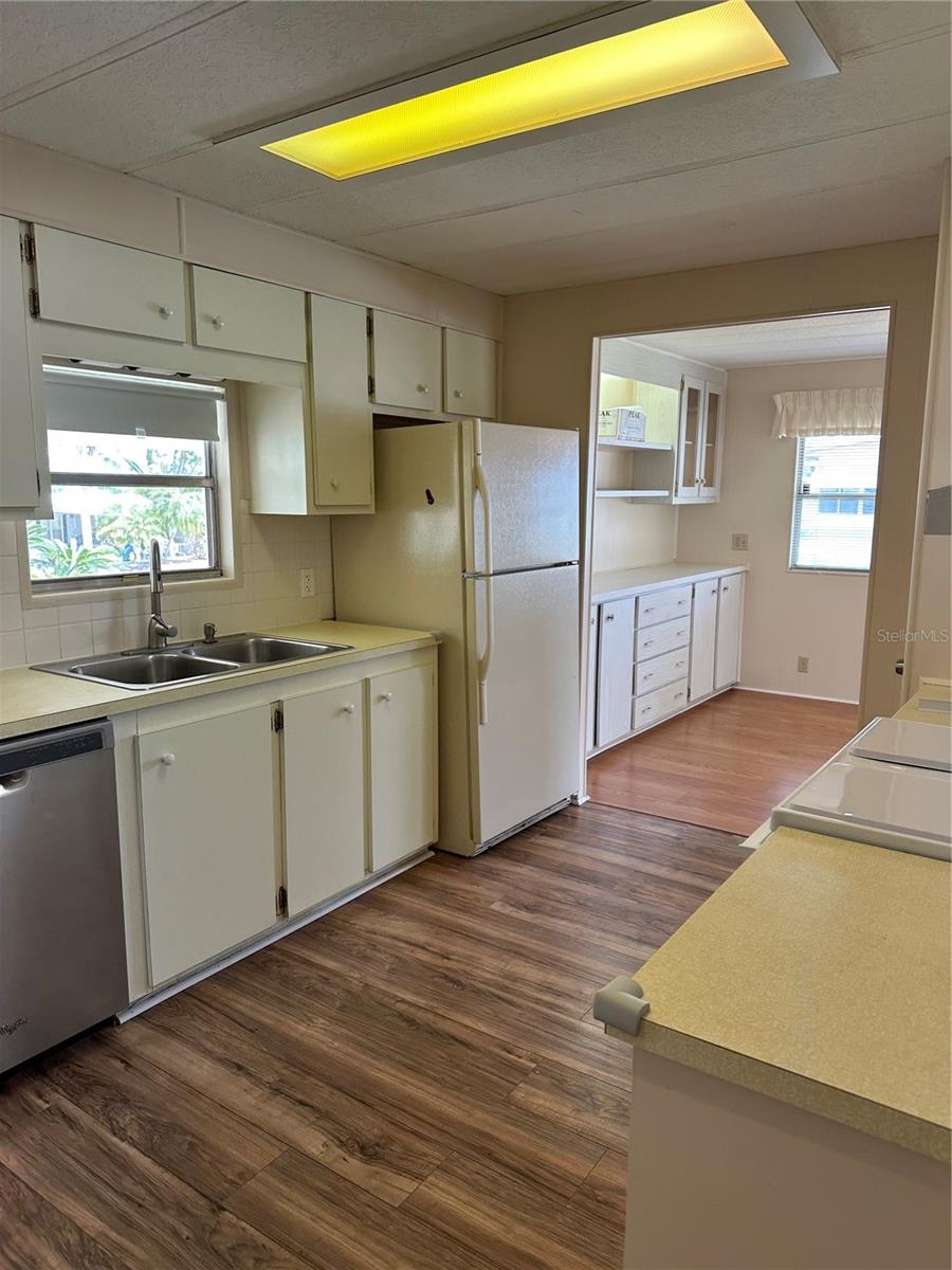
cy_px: 635
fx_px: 880
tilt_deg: -9.1
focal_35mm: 24
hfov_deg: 56.8
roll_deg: -0.3
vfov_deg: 71.6
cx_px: 476
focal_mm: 6.86
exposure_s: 1/90
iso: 80
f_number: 1.78
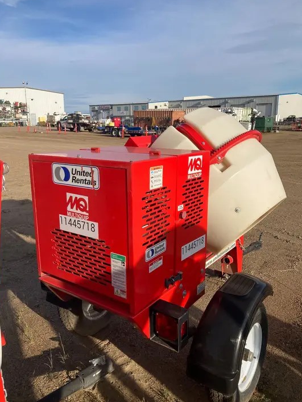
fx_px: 337
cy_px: 201
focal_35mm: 29
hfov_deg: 48.2
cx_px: 152
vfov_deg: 61.7
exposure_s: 1/2000
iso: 20
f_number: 1.8
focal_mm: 3.99
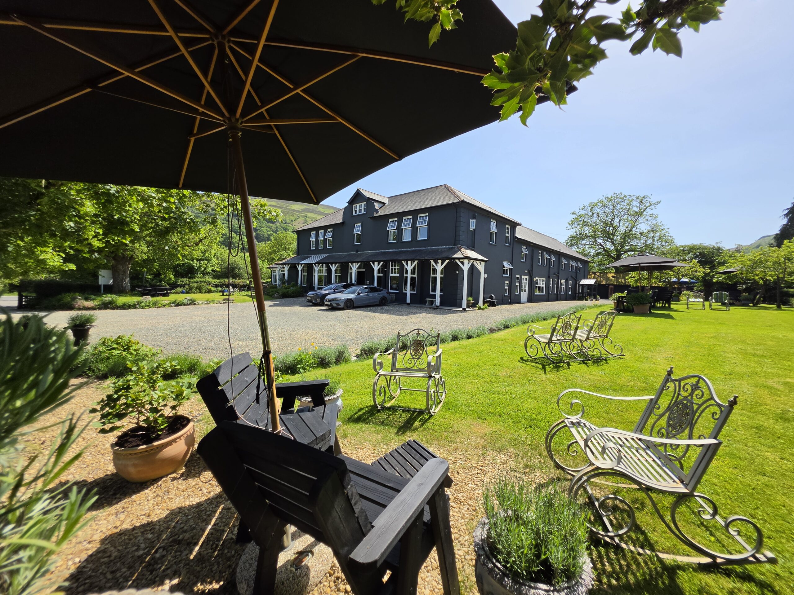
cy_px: 298
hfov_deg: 106.2
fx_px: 298
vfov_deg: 89.9
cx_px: 397
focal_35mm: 13
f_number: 1.9
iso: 32
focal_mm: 2.2
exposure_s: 1/1690
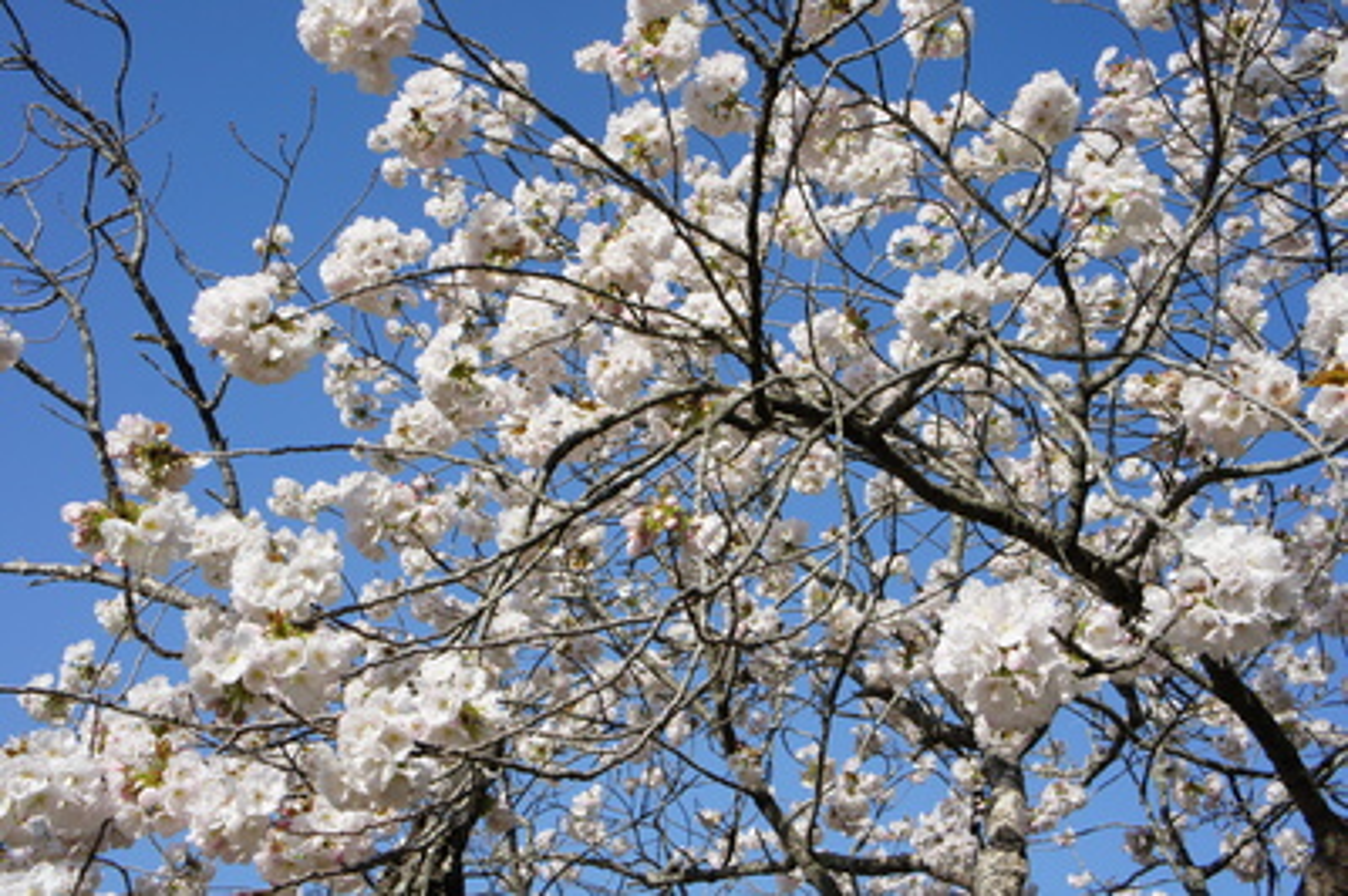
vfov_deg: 29.8
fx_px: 1684
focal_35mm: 45
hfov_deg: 43.6
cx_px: 674
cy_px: 448
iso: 200
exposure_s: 1/200
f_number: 13
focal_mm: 30
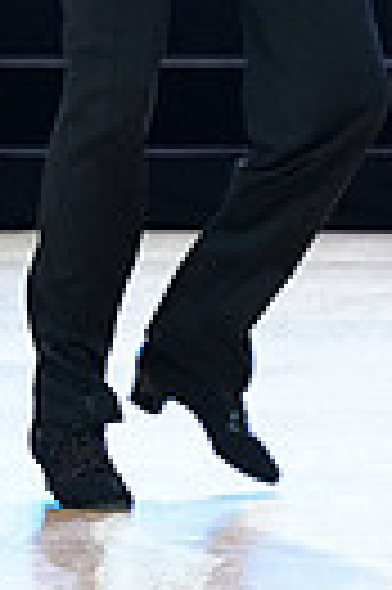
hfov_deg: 2.9
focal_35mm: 465
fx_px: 7615
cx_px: 588
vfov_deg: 4.4
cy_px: -365
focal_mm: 105
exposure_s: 1/200
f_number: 4
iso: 2000
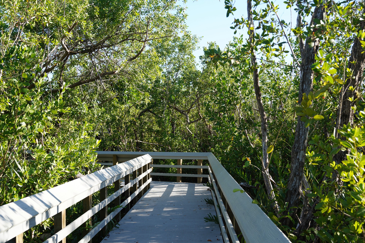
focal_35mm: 43
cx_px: 182
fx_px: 436
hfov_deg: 45.4
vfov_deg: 31.2
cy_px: 122
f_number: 7.1
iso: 100
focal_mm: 43
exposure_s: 1/100
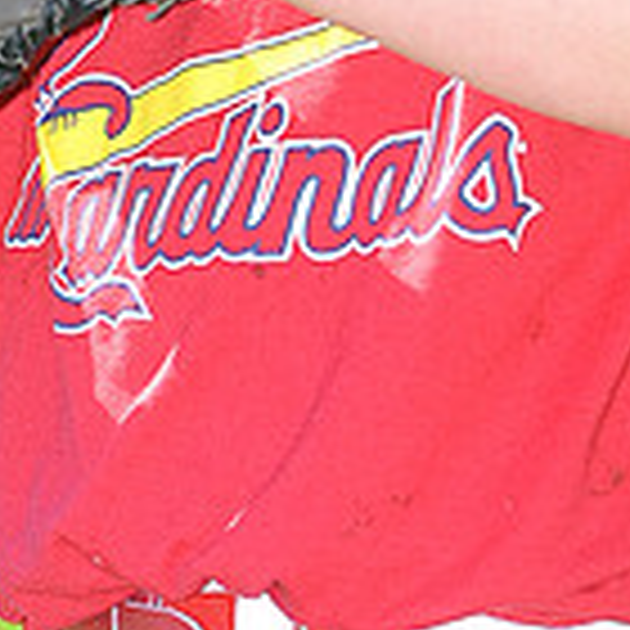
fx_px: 14516
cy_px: -432
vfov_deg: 2.5
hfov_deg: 2.5
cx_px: 382
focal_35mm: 705
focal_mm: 200
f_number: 5.6
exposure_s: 1/250
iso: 200
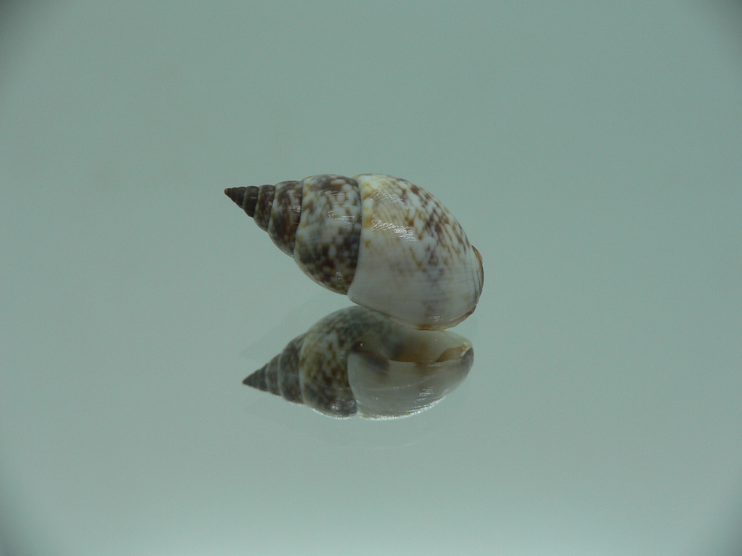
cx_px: 371
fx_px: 750
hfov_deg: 52.6
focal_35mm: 35
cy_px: 278
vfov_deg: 40.7
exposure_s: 1/60
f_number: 2.8
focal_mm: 4.6
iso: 80
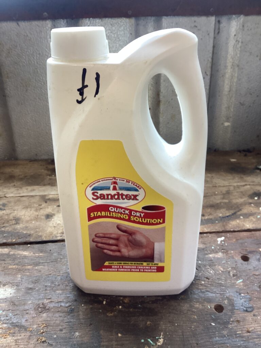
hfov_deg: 45.4
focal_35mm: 31
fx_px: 312
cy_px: 174
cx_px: 130
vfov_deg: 58.4
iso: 64
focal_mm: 3.3
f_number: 2.4
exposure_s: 1/50
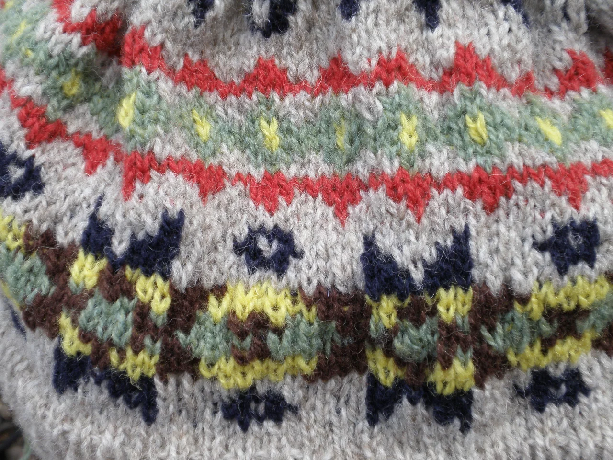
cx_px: 306
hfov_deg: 36.8
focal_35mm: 52
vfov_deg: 28.0
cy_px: 230
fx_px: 921
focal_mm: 9.1
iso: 64
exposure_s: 1/400
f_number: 4.3
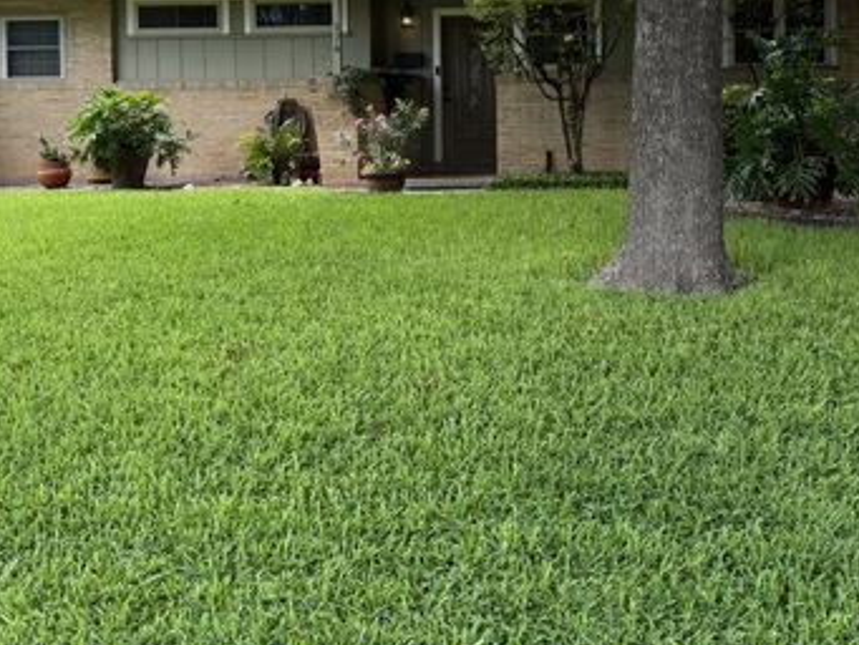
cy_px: 118
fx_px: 1117
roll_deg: +1.5
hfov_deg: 41.6
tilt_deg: -2.2
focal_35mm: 45
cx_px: 562
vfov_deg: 31.3
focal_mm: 6.76
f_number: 1.78
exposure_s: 1/782
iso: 80
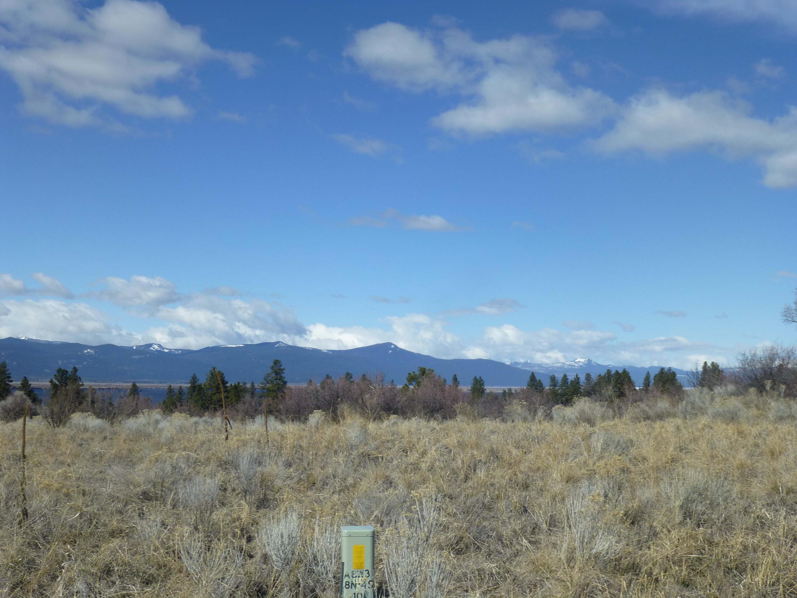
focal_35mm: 45
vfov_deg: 32.2
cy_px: 299
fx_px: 1036
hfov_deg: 42.1
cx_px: 398
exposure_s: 1/250
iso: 100
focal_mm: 8
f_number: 11
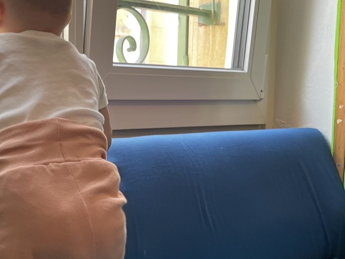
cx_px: 80
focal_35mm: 66
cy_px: 173
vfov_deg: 22.2
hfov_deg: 28.9
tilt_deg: -8.2
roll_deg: +0.9
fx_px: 658
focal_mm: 5.1
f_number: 1.6
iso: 125
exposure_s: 1/102
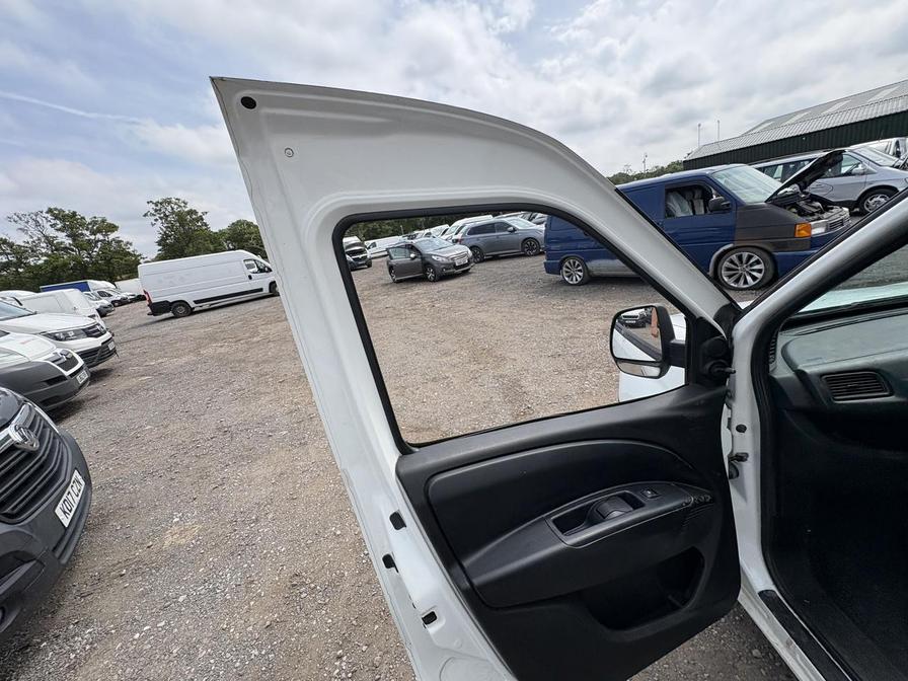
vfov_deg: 85.7
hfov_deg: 102.1
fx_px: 367
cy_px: 340
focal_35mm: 14
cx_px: 454
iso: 50
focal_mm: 2.22
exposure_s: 1/1346
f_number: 2.2
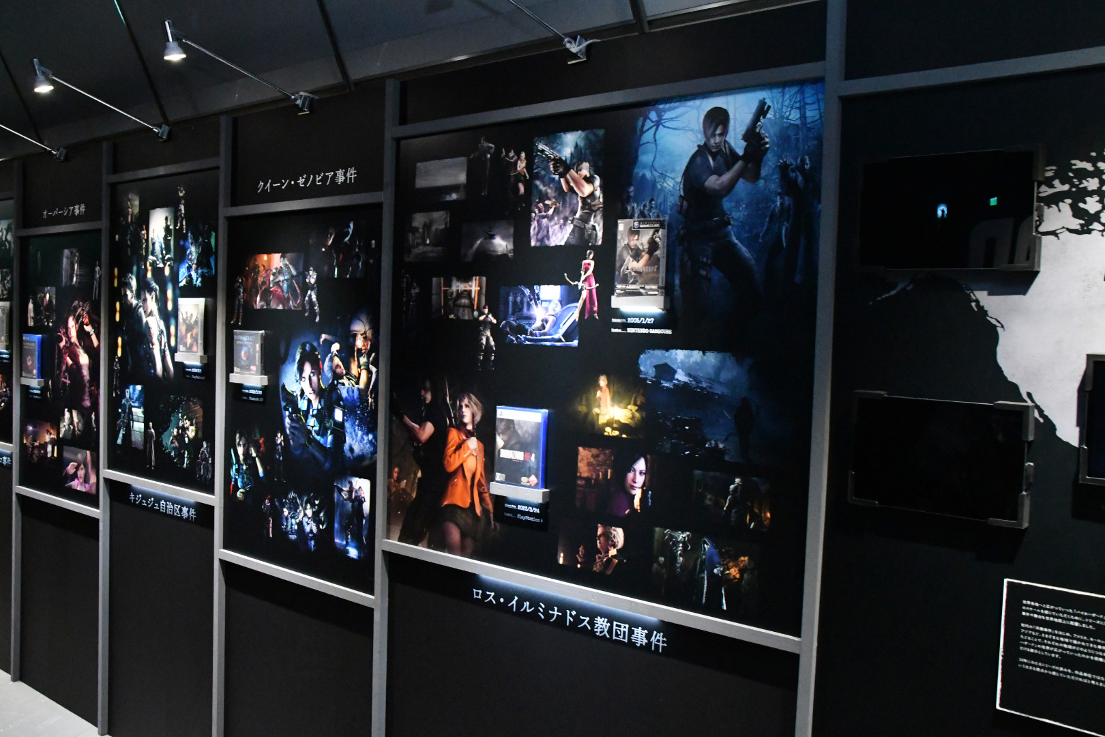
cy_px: 368
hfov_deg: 57.2
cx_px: 552
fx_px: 1013
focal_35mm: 33
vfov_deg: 40.0
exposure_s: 1/125
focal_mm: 22
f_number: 8
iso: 8000
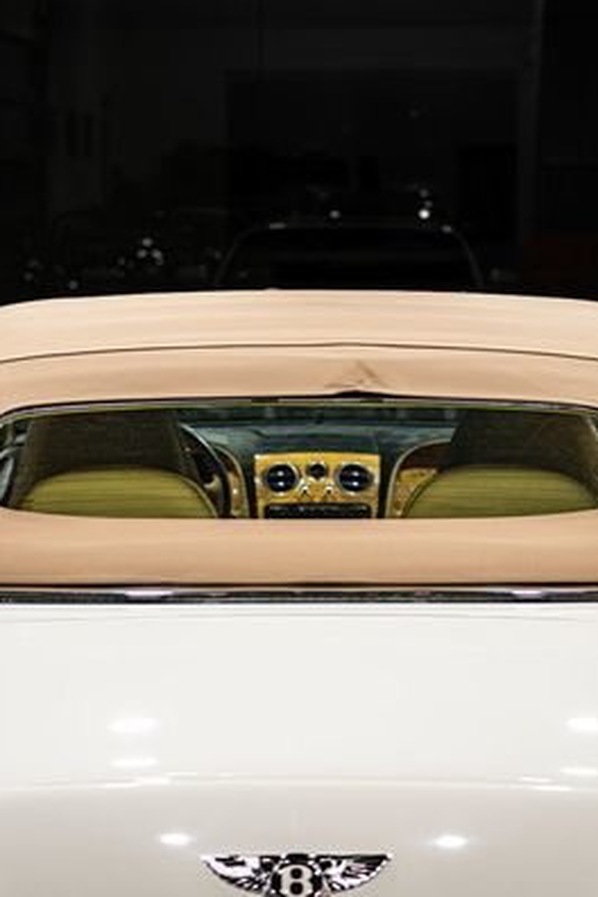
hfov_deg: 15.4
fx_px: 2217
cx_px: 306
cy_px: 477
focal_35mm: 89
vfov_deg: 22.9
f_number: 4
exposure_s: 1/80
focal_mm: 55
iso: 1250
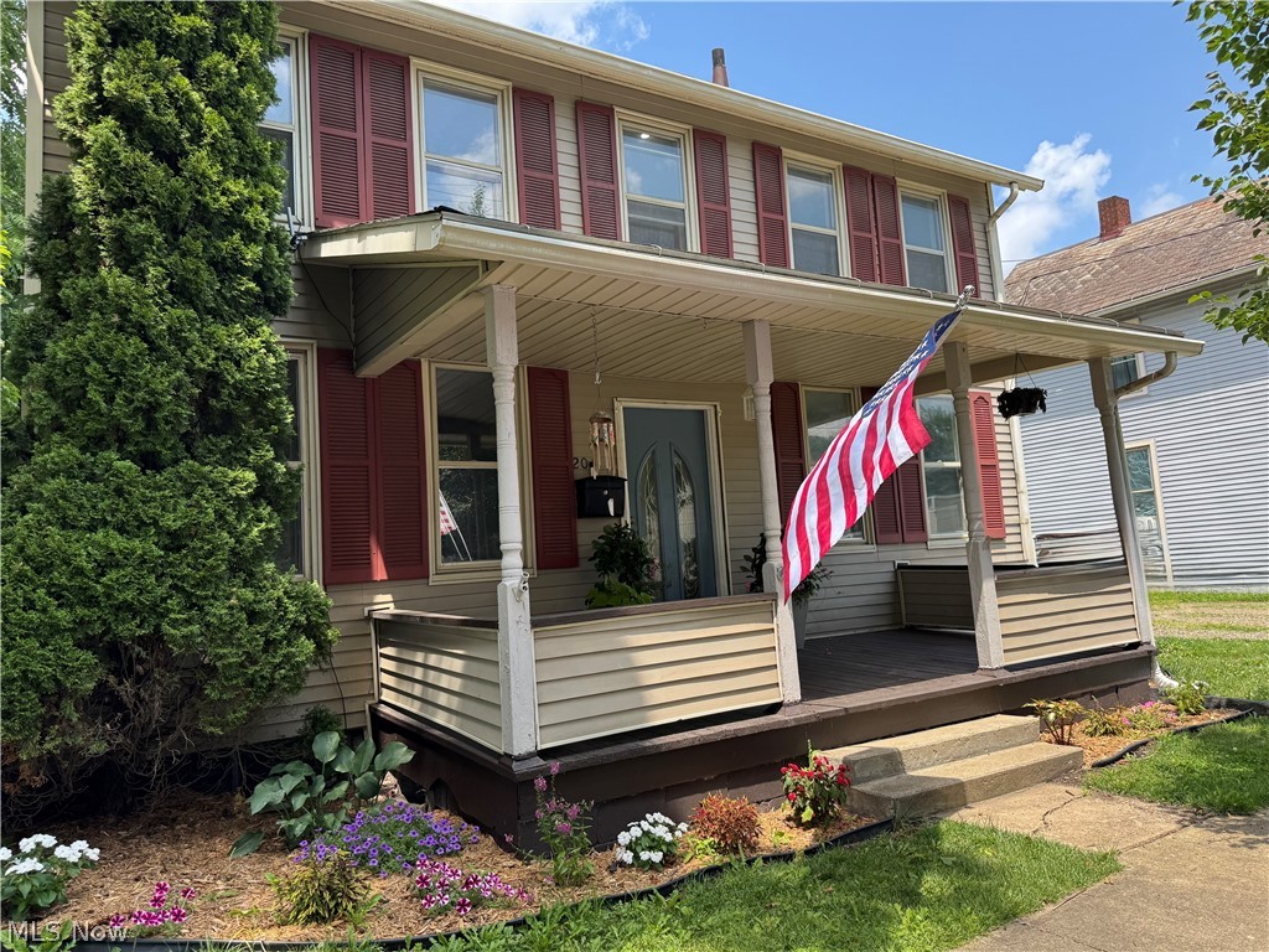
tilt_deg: +5.6
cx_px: 634
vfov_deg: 56.8
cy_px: 476
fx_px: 880
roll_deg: +3.3
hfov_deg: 71.6
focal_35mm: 24
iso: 80
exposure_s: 1/1172
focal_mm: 6.76
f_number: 1.78
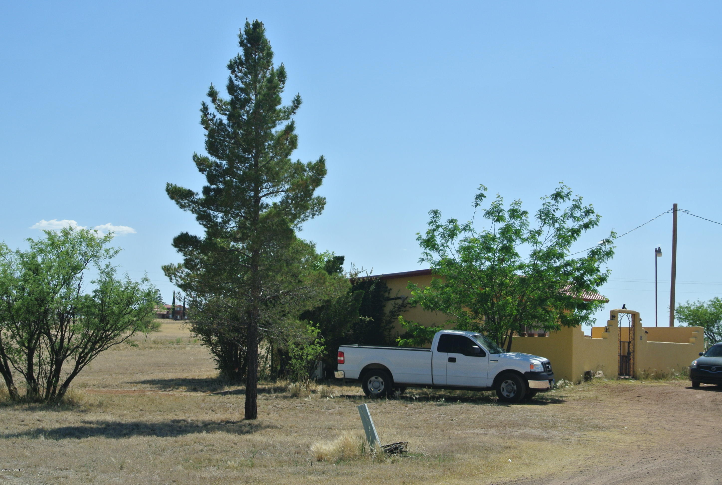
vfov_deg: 16.9
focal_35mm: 81
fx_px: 1628
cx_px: 361
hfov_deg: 25.0
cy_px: 242
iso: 100
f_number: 5.6
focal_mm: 30
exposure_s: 1/250
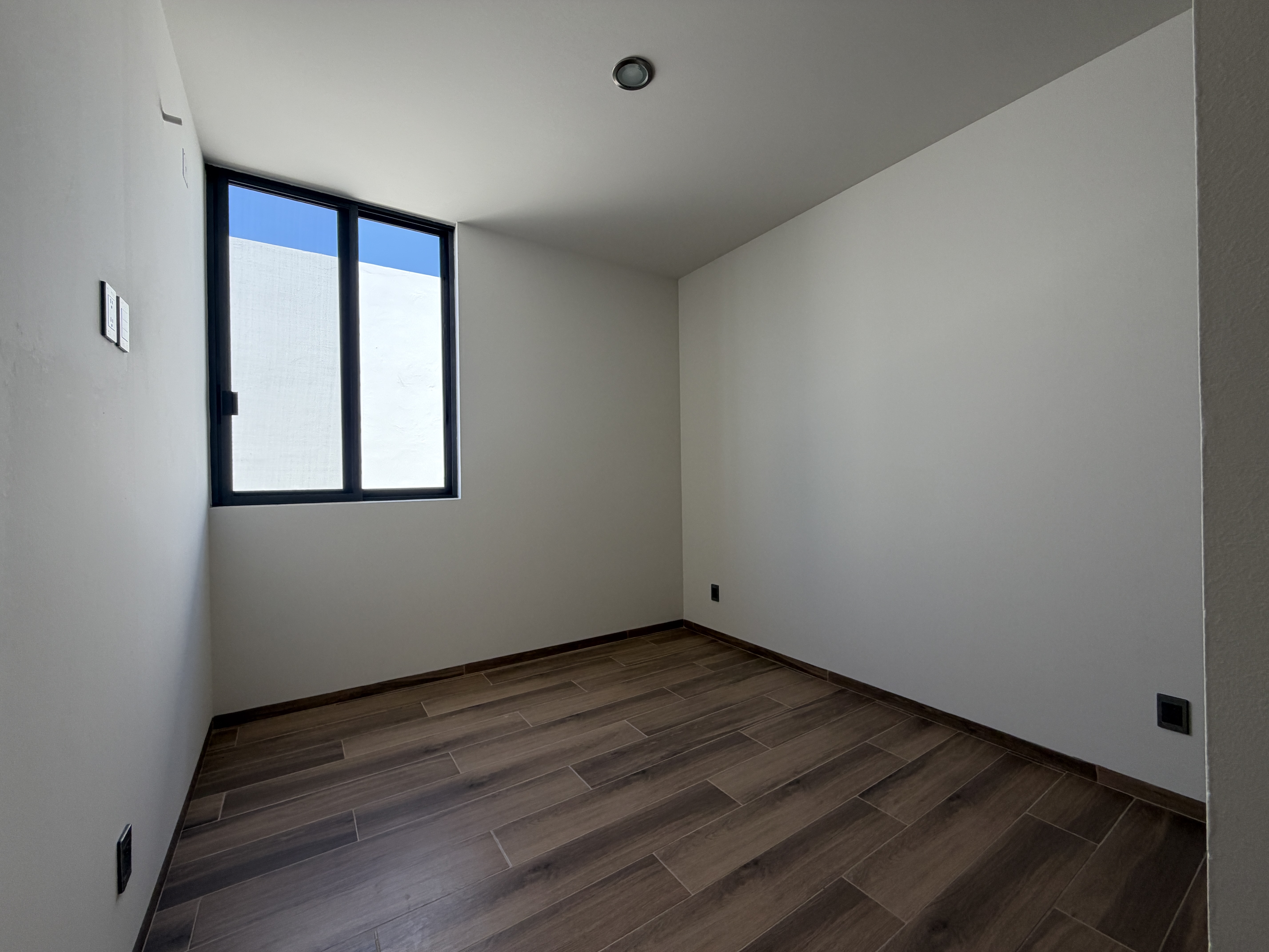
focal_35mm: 14
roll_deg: +0.7
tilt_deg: -0.5
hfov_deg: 102.1
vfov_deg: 85.7
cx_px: 634
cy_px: 476
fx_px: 513
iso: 50
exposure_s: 1/143
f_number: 2.2
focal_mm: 2.22
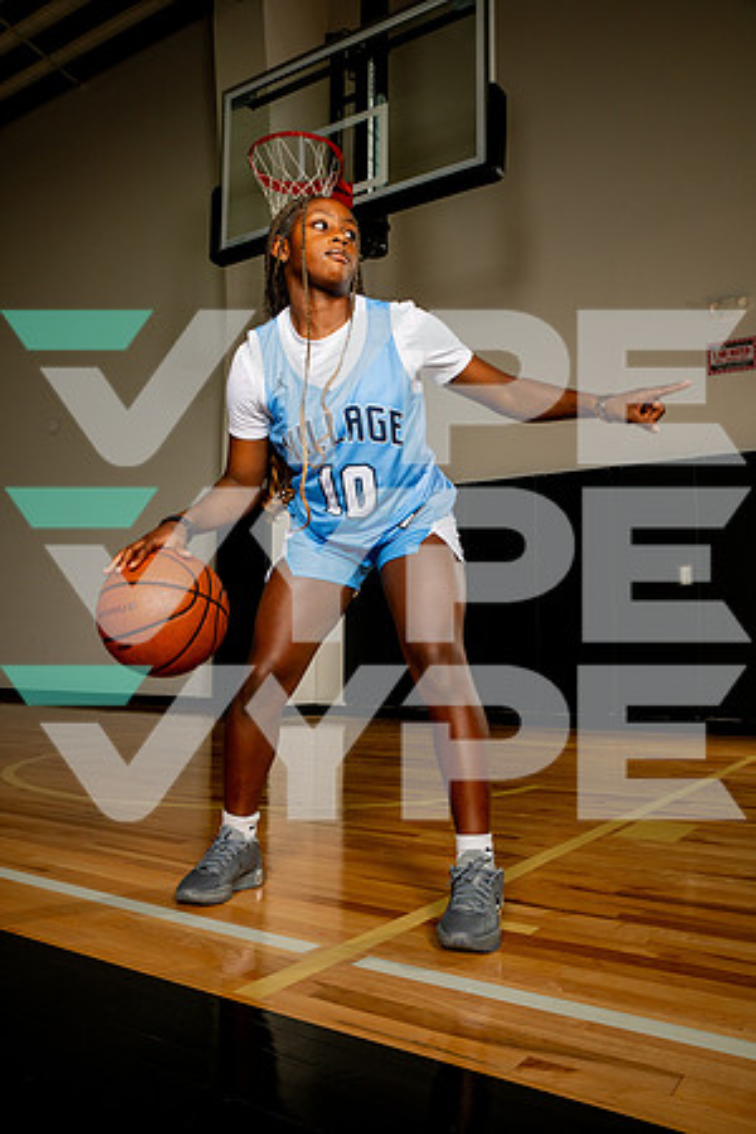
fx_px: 945
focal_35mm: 30
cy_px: 567
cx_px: 378
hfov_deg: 43.6
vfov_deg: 61.9
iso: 250
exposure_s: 1/500
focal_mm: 30
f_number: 8
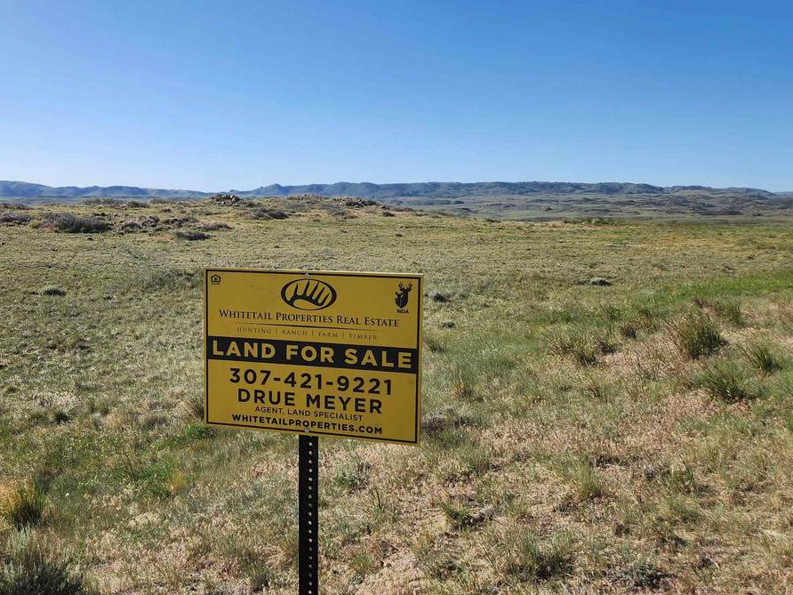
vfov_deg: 42.9
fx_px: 756
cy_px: 265
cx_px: 283
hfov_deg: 54.5
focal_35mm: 33
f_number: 1.8
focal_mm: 5.4
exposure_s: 1/1973
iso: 20
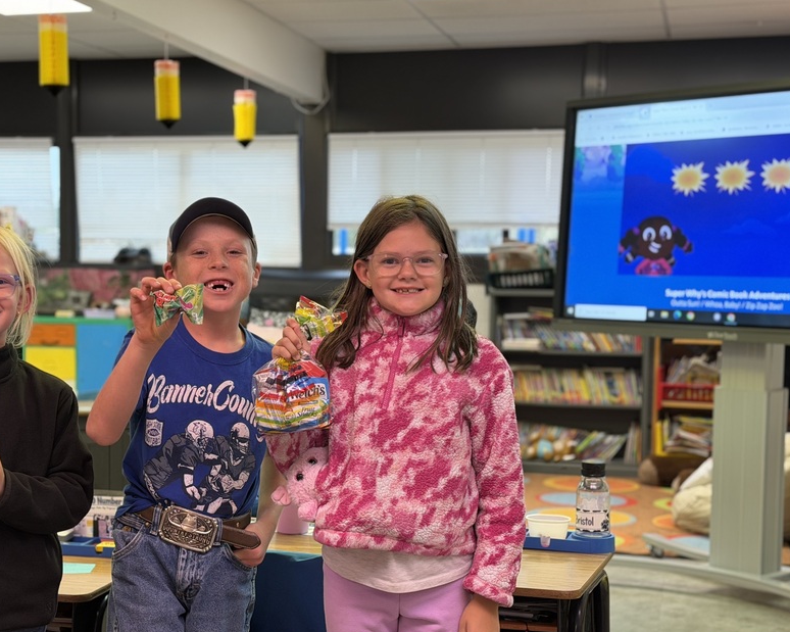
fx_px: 1449
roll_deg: -0.4
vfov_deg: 24.6
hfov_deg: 30.3
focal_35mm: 62
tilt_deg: -4.8
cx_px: 283
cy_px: 368
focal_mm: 6.76
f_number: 1.78
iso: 100
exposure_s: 1/60
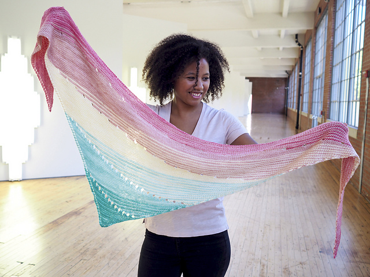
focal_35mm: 34
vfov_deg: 41.8
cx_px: 185
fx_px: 363
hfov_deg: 54.0
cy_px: 138
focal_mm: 17
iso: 200
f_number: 2.5
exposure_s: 1/125
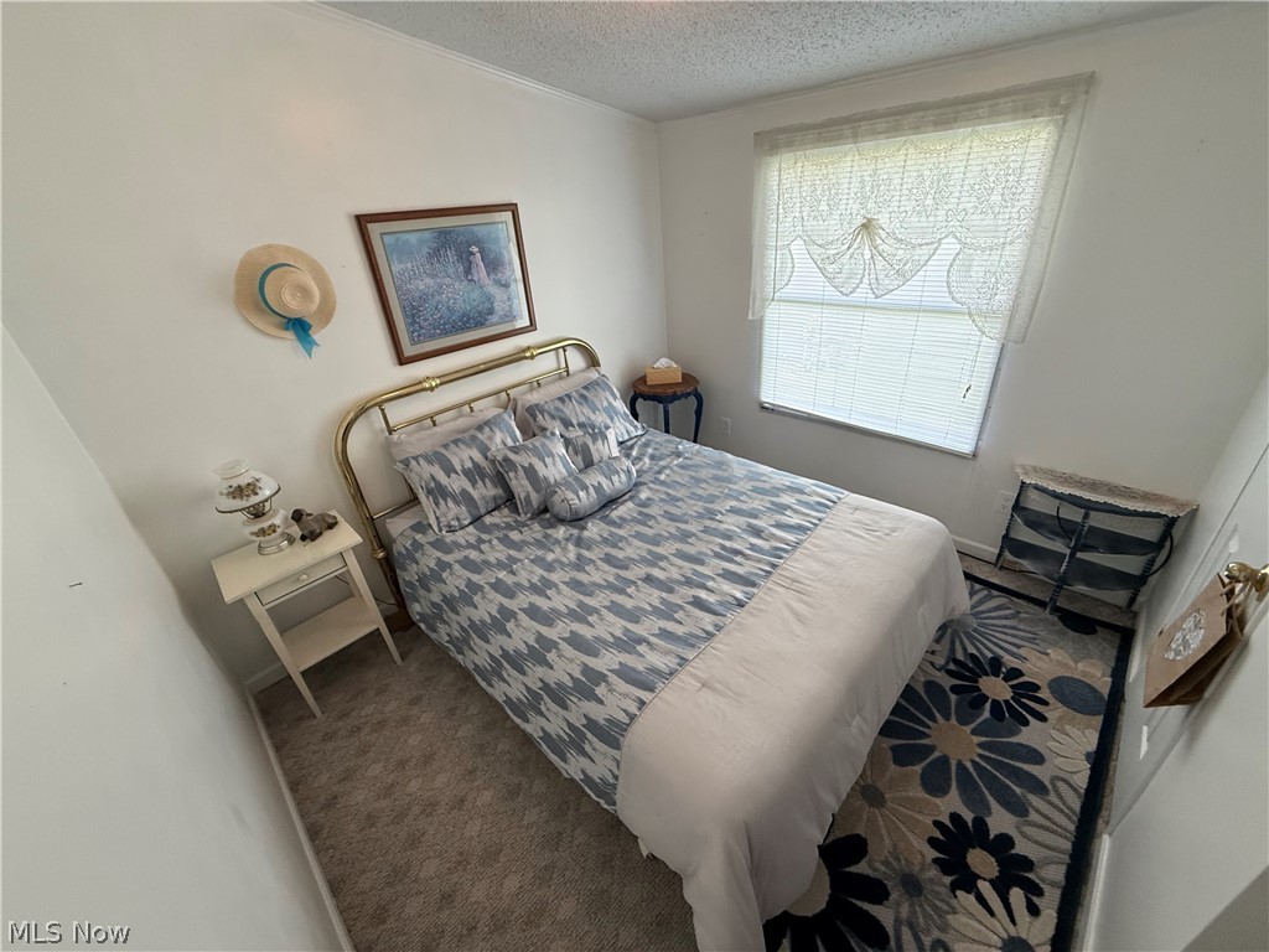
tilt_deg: -28.7
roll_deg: +4.8
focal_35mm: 14
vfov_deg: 85.7
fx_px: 513
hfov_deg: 102.1
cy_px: 476
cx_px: 634
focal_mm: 2.22
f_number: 2.2
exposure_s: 1/120
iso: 200
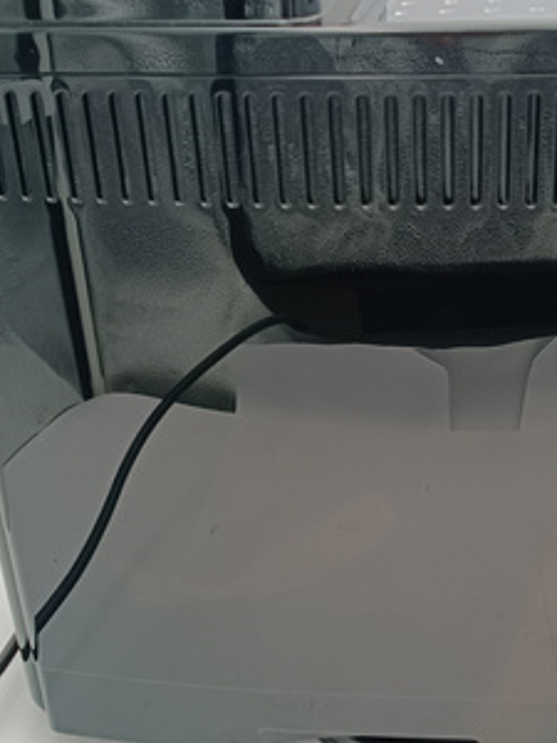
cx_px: 411
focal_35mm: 52
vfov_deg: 36.8
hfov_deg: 27.7
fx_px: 1116
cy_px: 396
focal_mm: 4.81
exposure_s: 1/107
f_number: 1.8
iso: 143
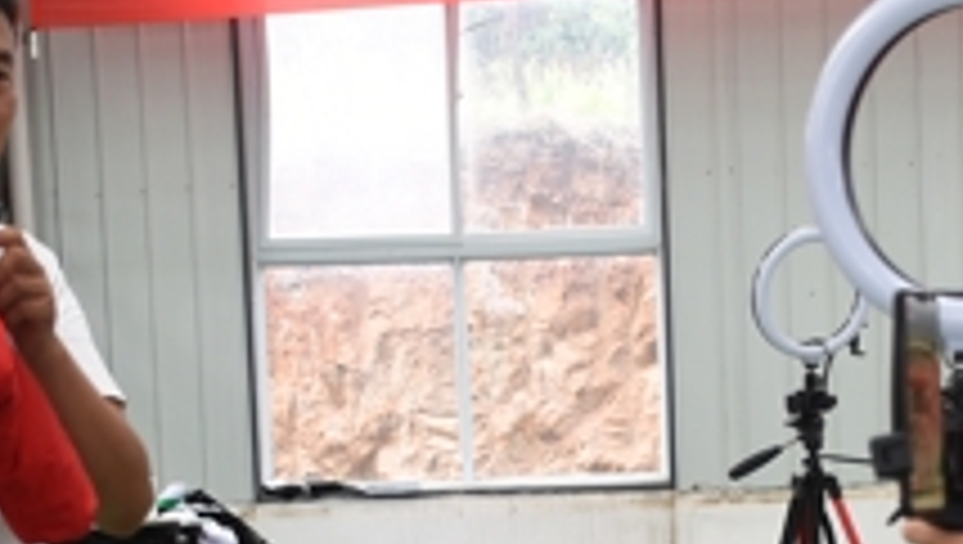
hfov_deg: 15.6
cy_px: 789
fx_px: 3495
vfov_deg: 8.7
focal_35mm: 137
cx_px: 675
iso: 200
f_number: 4
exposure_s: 1/80
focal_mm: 27
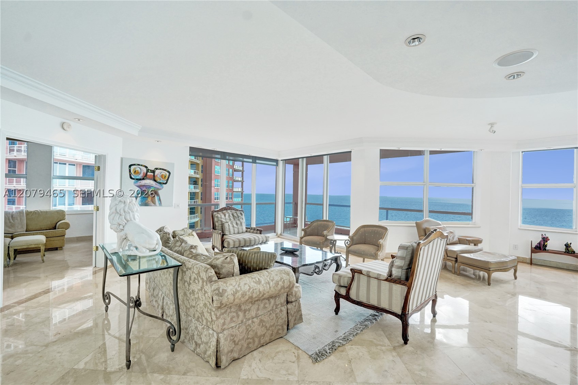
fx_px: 225
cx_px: 289
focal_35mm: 14
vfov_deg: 81.2
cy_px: 192
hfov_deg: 104.3
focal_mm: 14
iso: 1250
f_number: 5
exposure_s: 1/400
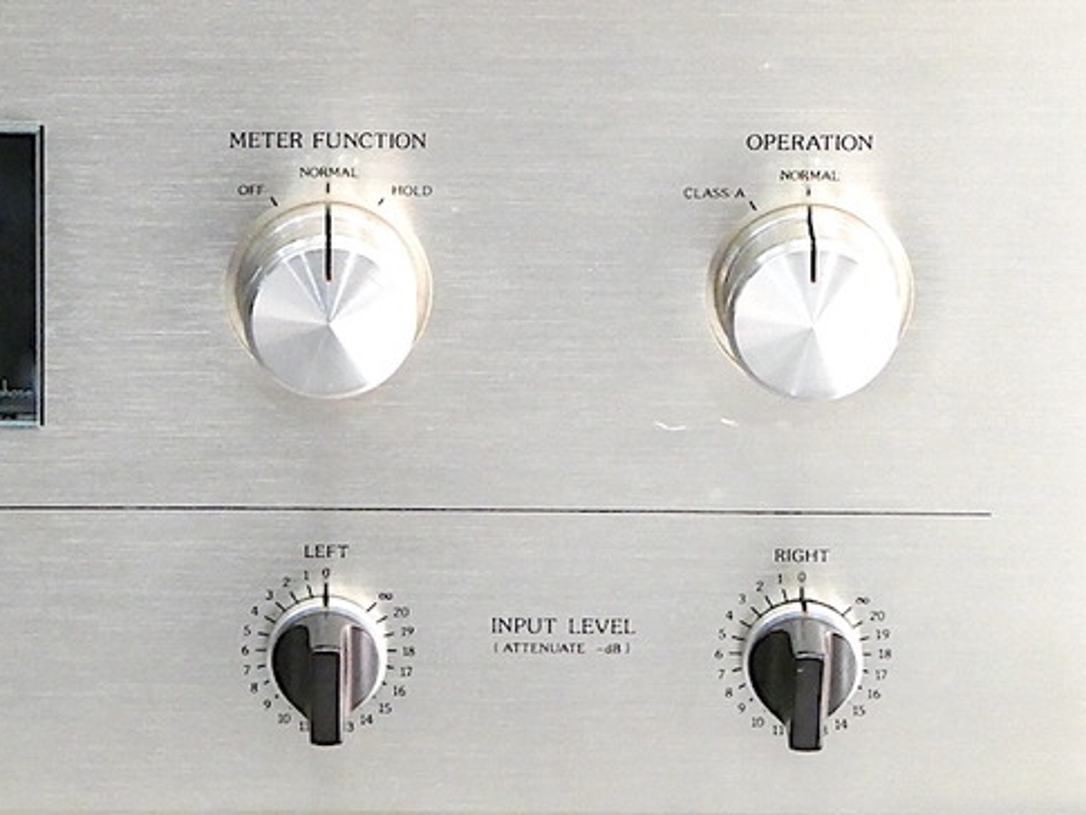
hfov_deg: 7.0
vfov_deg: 5.3
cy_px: 215
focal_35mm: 283
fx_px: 8881
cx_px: 255
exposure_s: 1/80
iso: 1600
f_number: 5.6
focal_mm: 25.6
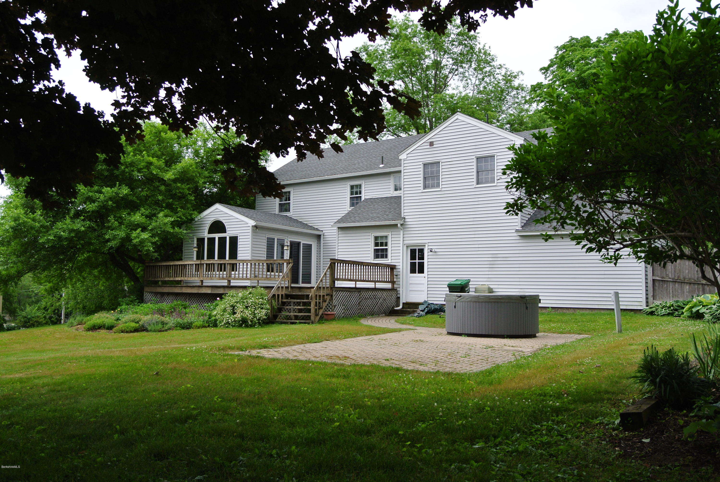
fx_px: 601
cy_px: 241
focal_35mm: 30
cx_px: 360
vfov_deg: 43.7
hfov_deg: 61.9
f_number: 5.3
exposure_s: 1/160
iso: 100
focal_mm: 11.3
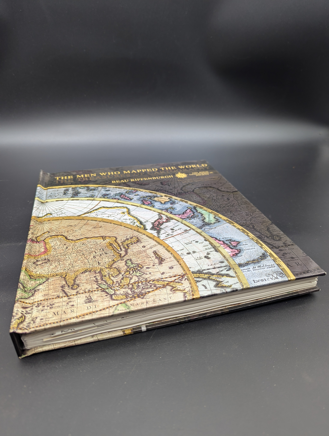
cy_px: 218
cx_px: 164
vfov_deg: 71.5
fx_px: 303
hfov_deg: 56.9
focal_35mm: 24
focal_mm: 6.81
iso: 54
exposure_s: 1/52.7
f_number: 1.85
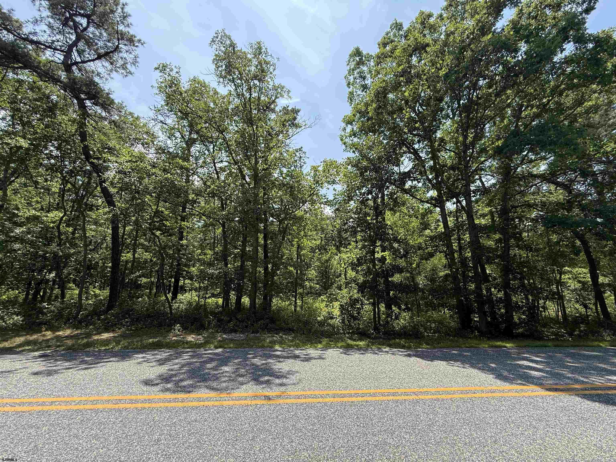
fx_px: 249
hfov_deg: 102.1
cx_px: 308
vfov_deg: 85.7
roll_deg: -1.7
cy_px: 231
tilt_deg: +13.1
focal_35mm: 14
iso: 64
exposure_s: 1/841
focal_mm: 2.22
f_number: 2.2
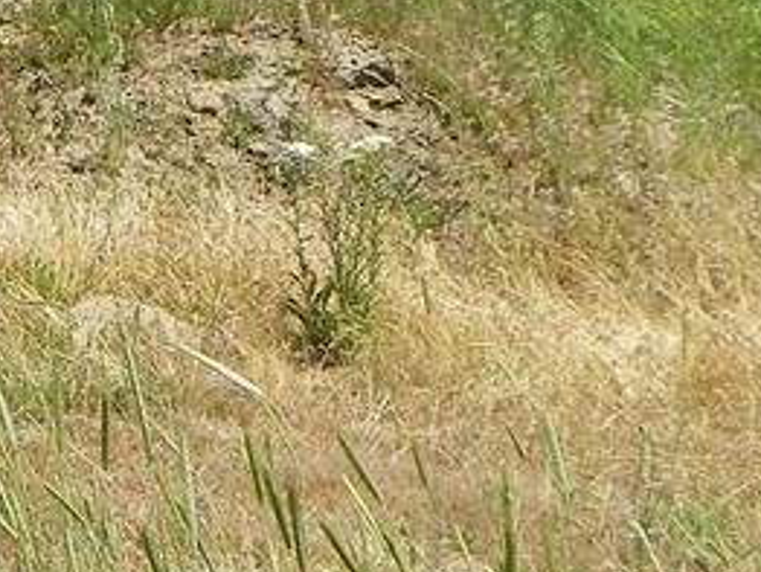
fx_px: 3521
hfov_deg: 11.5
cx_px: -587
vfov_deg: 9.2
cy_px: 9
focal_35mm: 160
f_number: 5.6
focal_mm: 7.3
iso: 64
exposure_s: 1/250
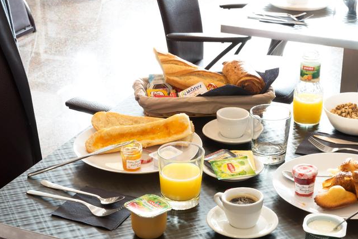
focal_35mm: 78
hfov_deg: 26.0
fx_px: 776
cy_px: 143
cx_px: 205
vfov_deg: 17.5
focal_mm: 62
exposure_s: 1
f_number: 20
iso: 160
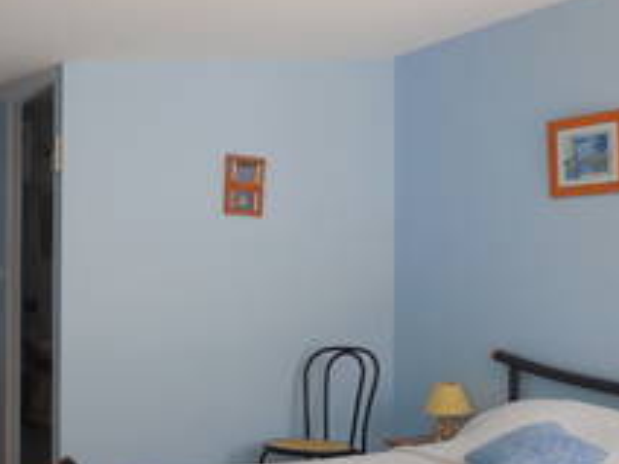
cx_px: 219
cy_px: 286
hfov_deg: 37.2
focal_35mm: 51
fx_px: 912
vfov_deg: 28.5
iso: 125
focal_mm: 5.3
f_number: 3.2
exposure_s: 1/80
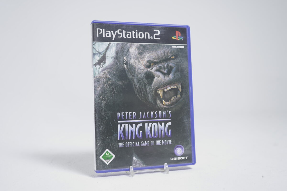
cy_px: 96
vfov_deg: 34.2
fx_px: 311
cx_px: 144
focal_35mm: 39
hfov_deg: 49.6
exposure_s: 1/4
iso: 100
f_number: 5.6
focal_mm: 39
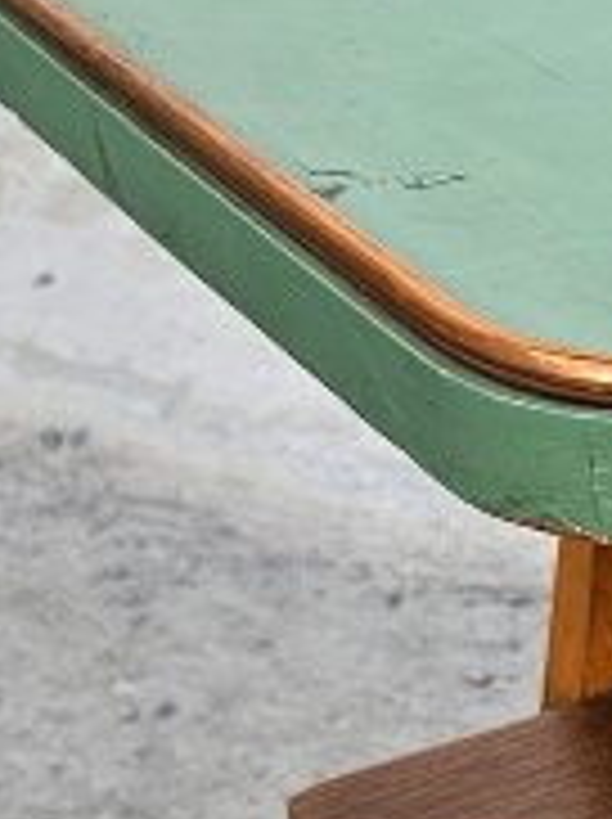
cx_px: 1408
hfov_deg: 8.9
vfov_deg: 12.9
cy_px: 698
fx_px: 3592
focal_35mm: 152
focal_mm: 5.4
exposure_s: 1/180
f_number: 1.8
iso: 32
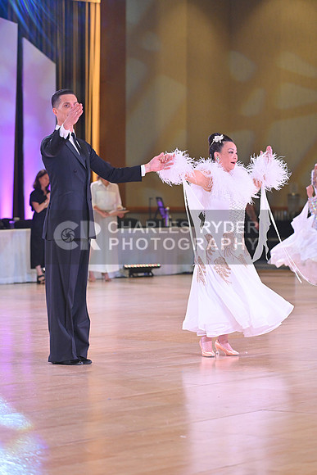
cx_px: 158
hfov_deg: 10.2
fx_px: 1782
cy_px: 238
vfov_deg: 15.2
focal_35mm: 135
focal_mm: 135
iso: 3200
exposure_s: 1/400
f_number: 4.5
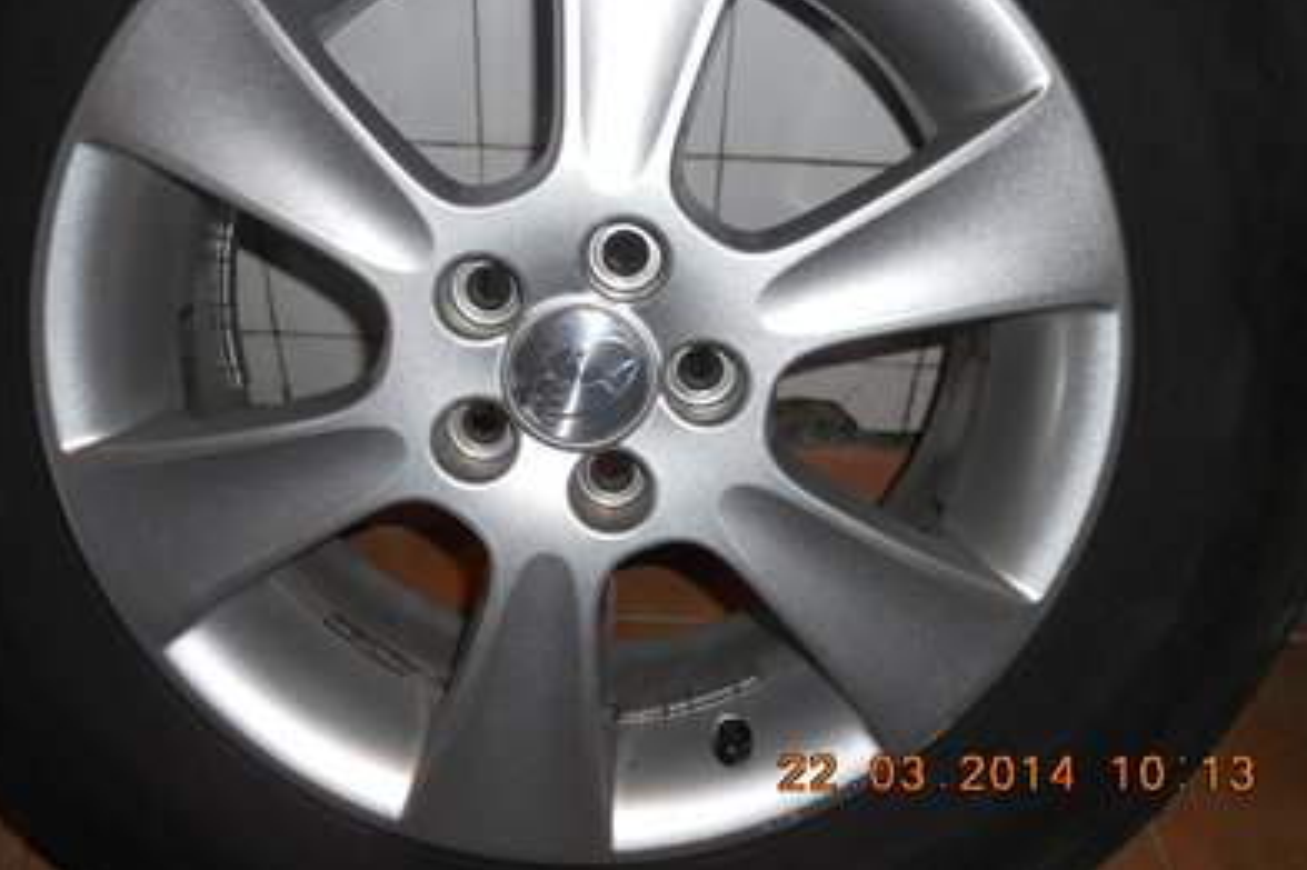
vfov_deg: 38.8
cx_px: 643
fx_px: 1234
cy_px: 377
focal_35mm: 34
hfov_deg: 55.8
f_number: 3.5
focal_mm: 5.8
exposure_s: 1/25
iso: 80
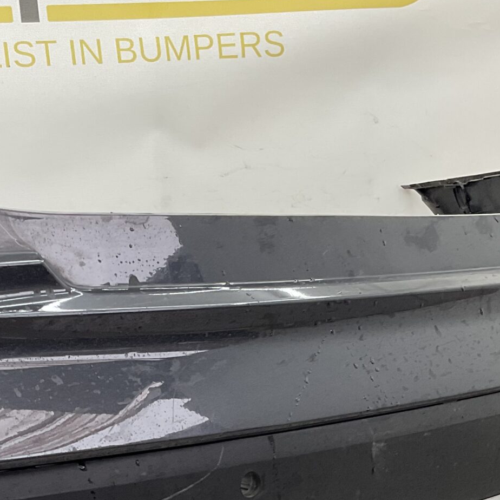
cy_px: 470
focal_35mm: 71
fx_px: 1160
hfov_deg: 24.1
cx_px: 126
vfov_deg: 23.5
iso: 50
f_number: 1.8
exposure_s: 1/120
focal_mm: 3
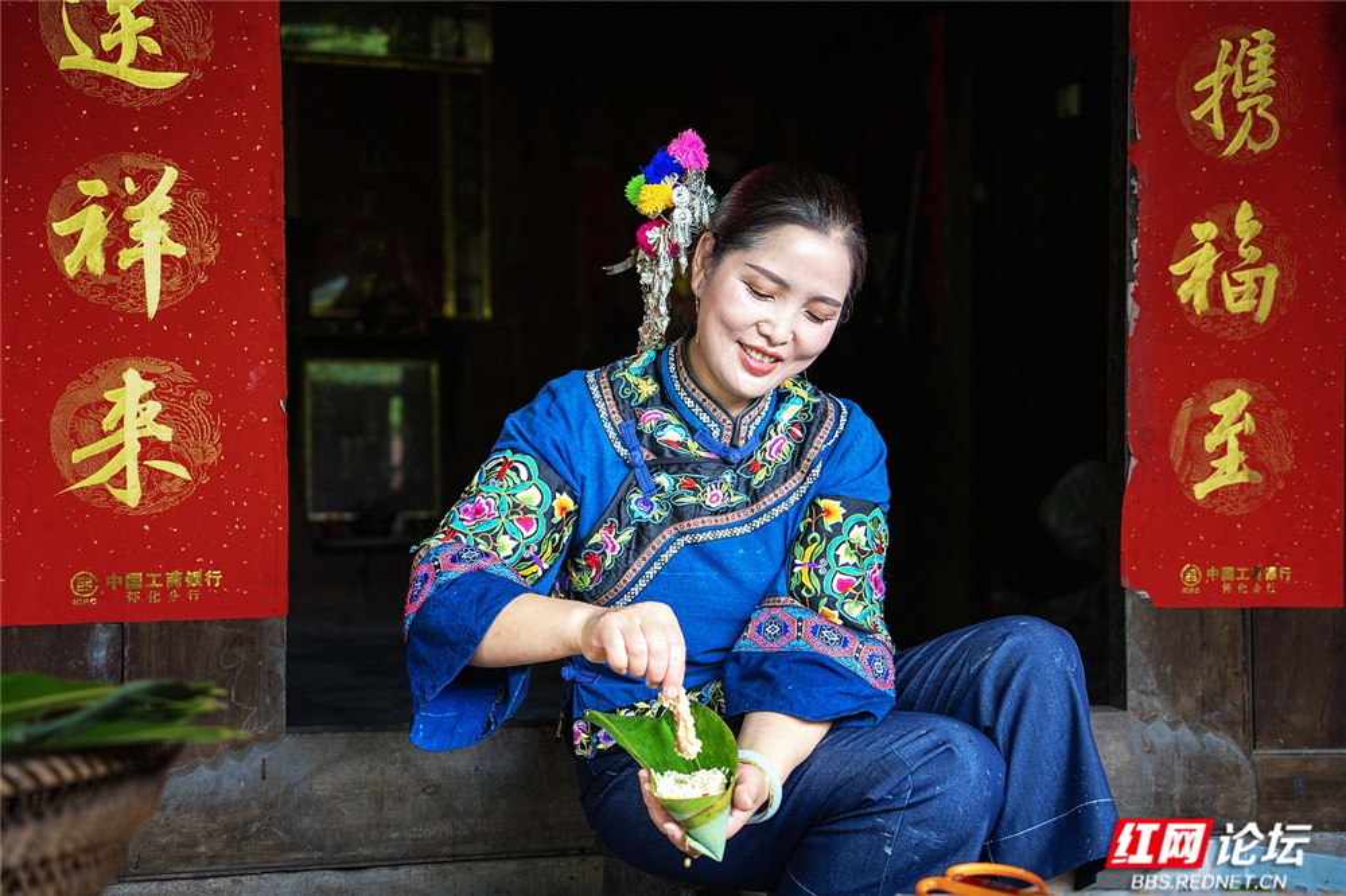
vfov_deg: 29.2
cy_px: 448
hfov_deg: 42.8
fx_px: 1719
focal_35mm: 46
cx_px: 673
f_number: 3.5
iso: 320
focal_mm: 46
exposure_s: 1/100
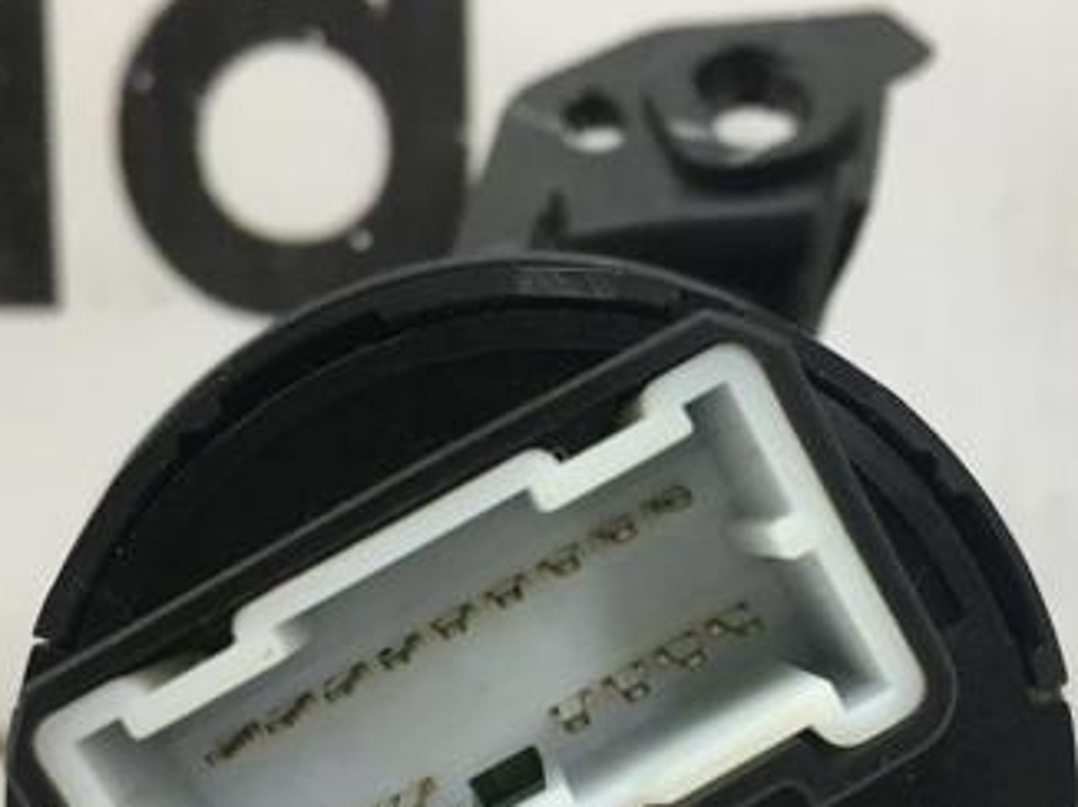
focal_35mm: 57
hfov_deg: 33.6
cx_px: 691
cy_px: 724
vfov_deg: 24.9
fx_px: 1774
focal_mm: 4.15
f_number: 2.2
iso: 32
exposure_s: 1/33
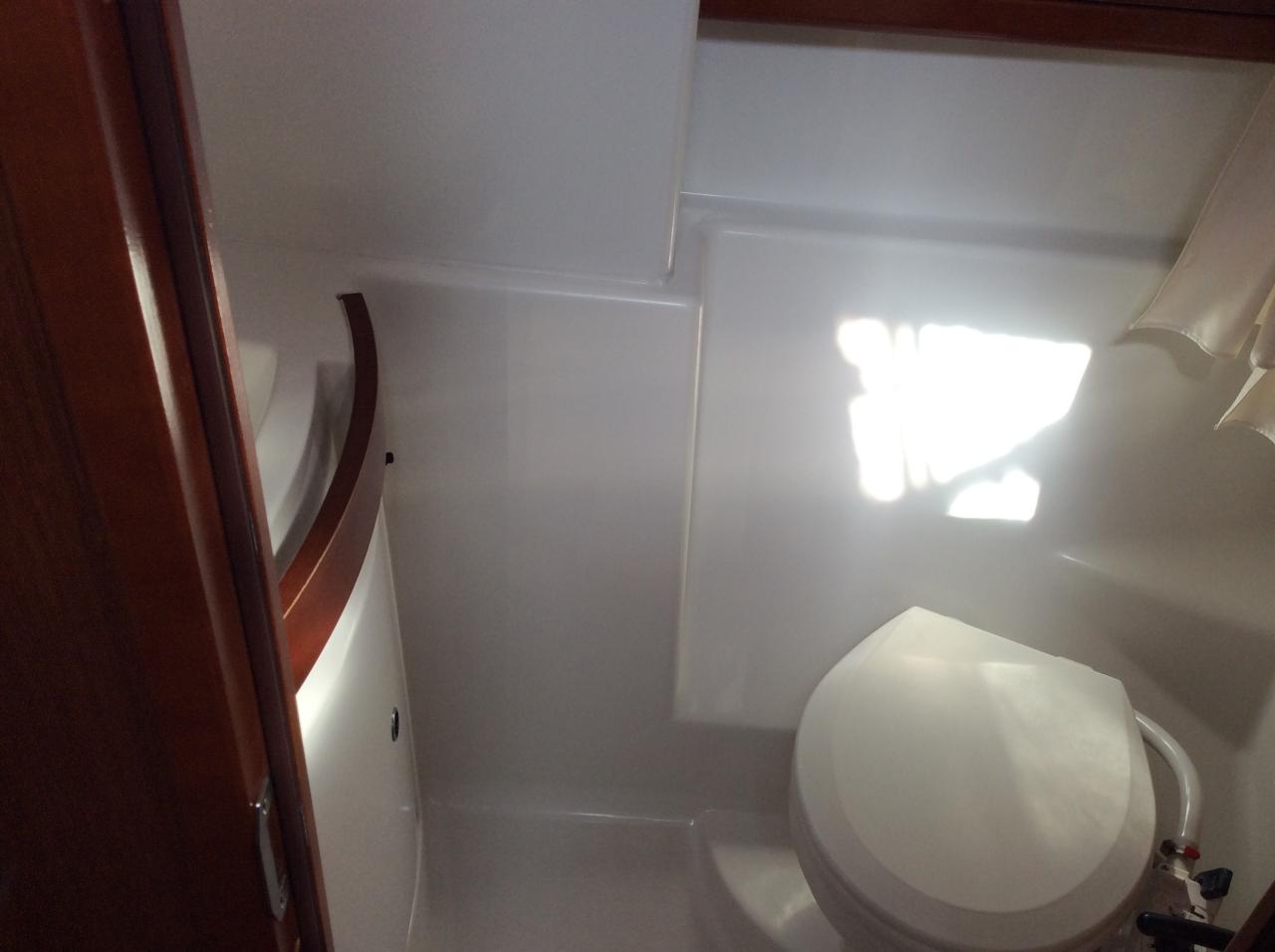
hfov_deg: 56.9
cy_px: 476
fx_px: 1177
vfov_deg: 44.1
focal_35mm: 32
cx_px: 638
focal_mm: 3.3
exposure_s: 1/142
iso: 32
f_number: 2.4
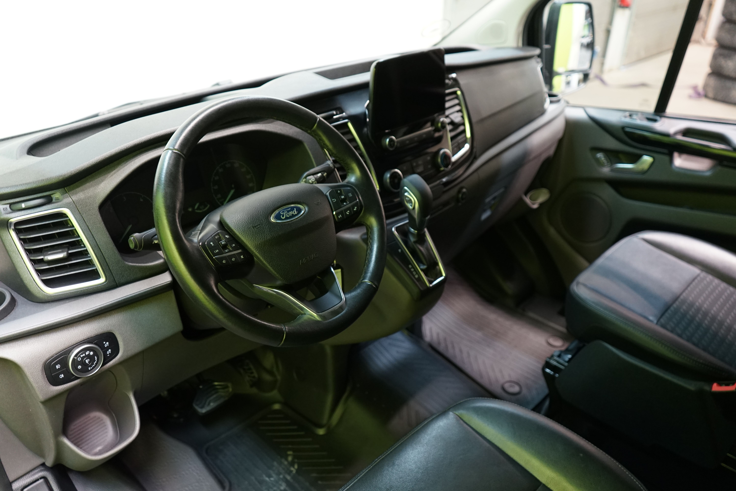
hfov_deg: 65.5
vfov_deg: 46.4
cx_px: 368
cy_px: 246
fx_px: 572
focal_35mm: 28
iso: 1600
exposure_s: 1/30
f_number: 3.5
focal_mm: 28
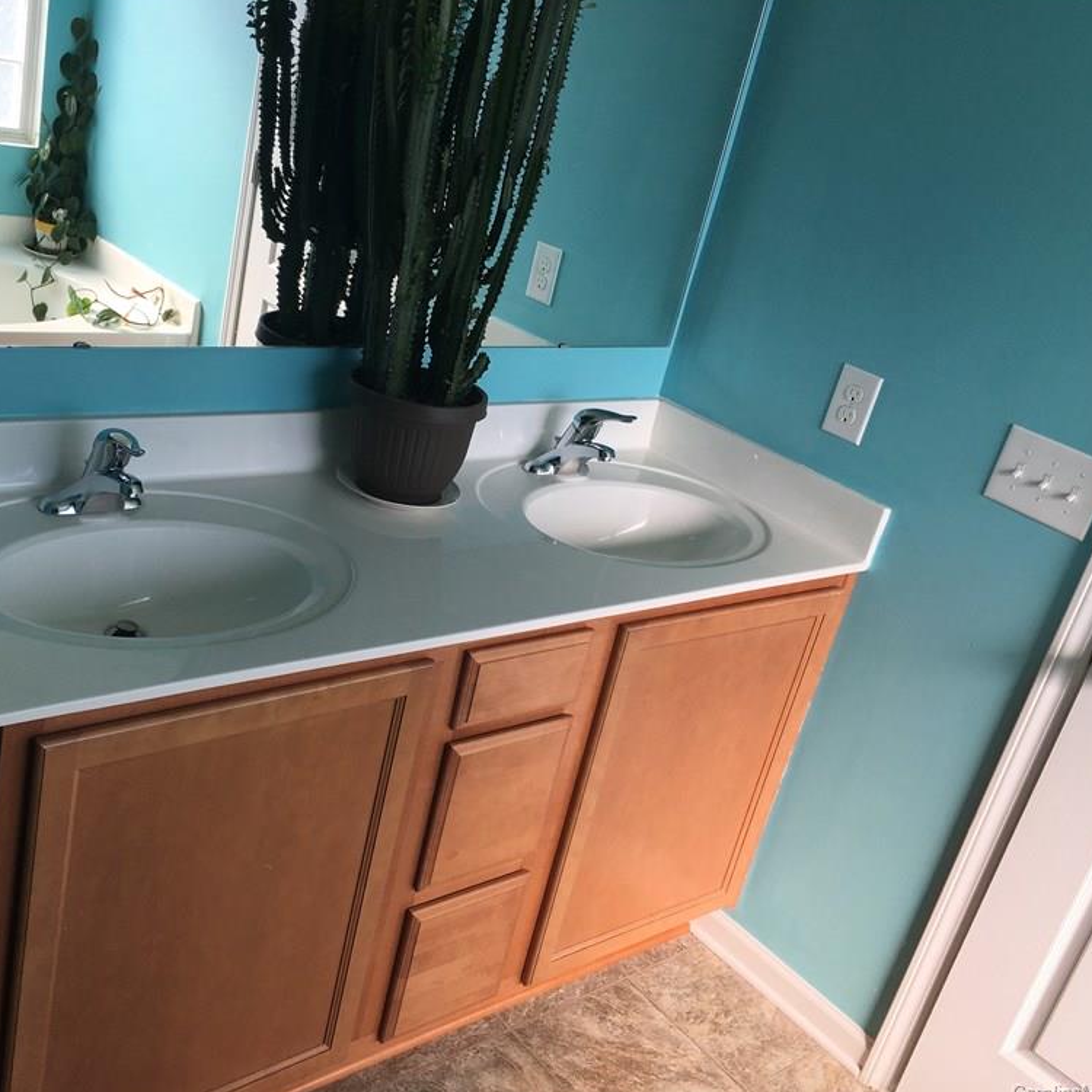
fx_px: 1249
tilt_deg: -23.7
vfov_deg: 47.2
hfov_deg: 46.9
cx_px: 432
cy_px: 546
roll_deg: -12.9
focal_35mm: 35
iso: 25
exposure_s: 1/398
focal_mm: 4.15
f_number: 2.2
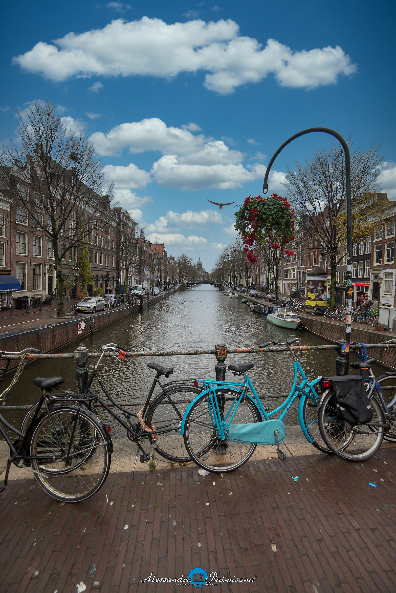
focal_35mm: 14
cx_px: 198
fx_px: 231
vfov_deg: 104.2
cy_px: 296
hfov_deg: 81.3
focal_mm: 14
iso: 250
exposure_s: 1/80
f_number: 8
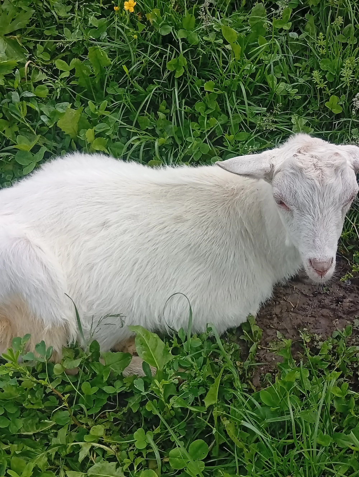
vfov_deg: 35.5
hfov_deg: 27.1
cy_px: 238
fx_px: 745
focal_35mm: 54
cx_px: 180
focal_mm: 3.84
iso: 50
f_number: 1.8
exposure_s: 1/576
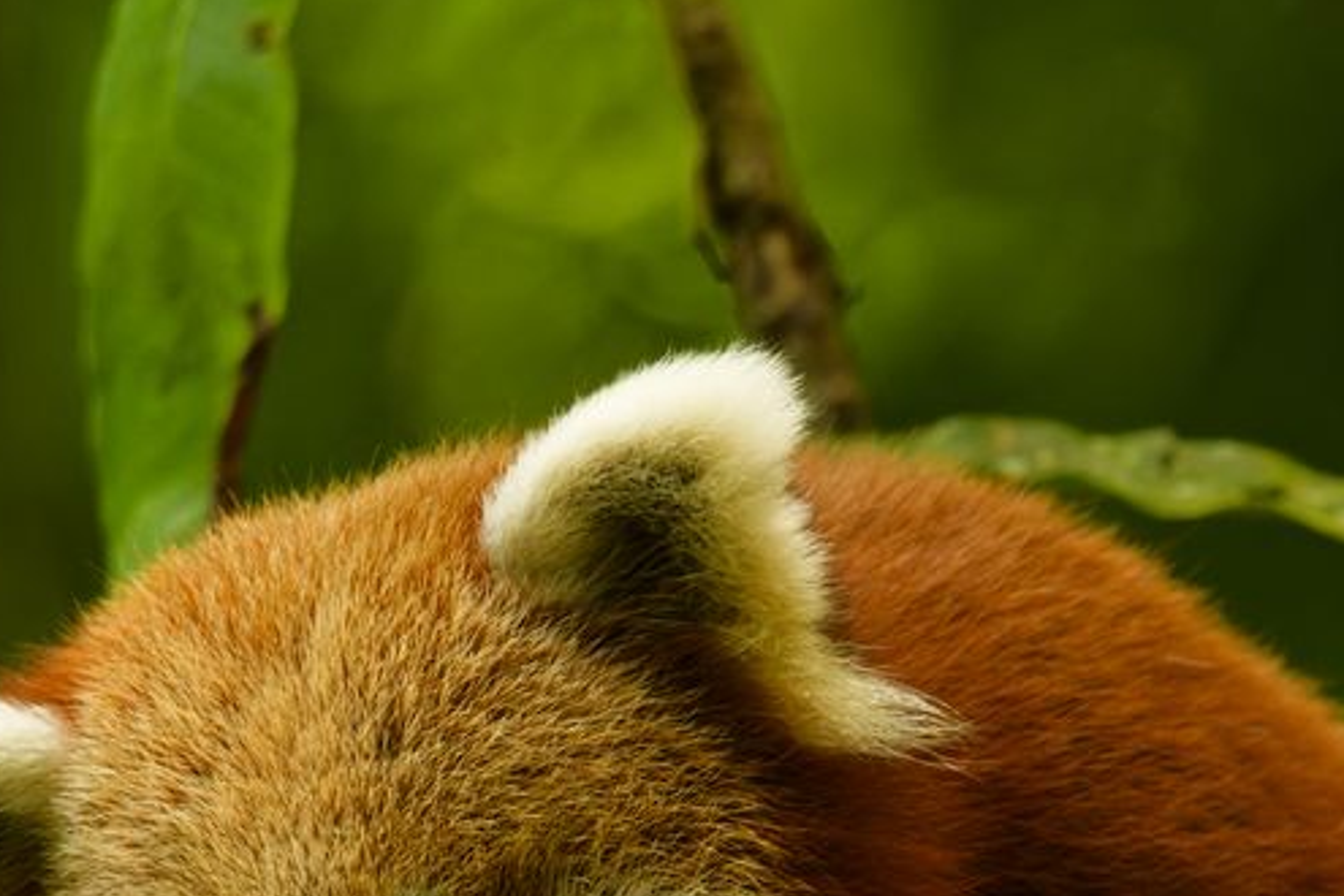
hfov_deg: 1.6
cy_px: 1115
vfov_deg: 1.1
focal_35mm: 1263
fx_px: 47148
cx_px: 1048
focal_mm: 500
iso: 3200
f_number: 6.7
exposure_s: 1/125
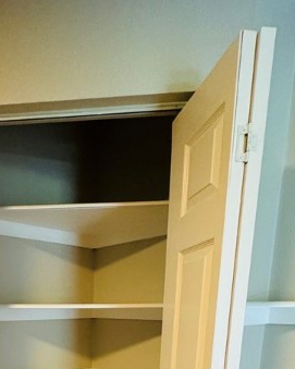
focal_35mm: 31
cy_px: 381
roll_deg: +0.4
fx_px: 338
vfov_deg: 46.4
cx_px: 66
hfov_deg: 45.1
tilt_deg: -11.9
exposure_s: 1/60
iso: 500
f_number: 2.2
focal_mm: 2.22
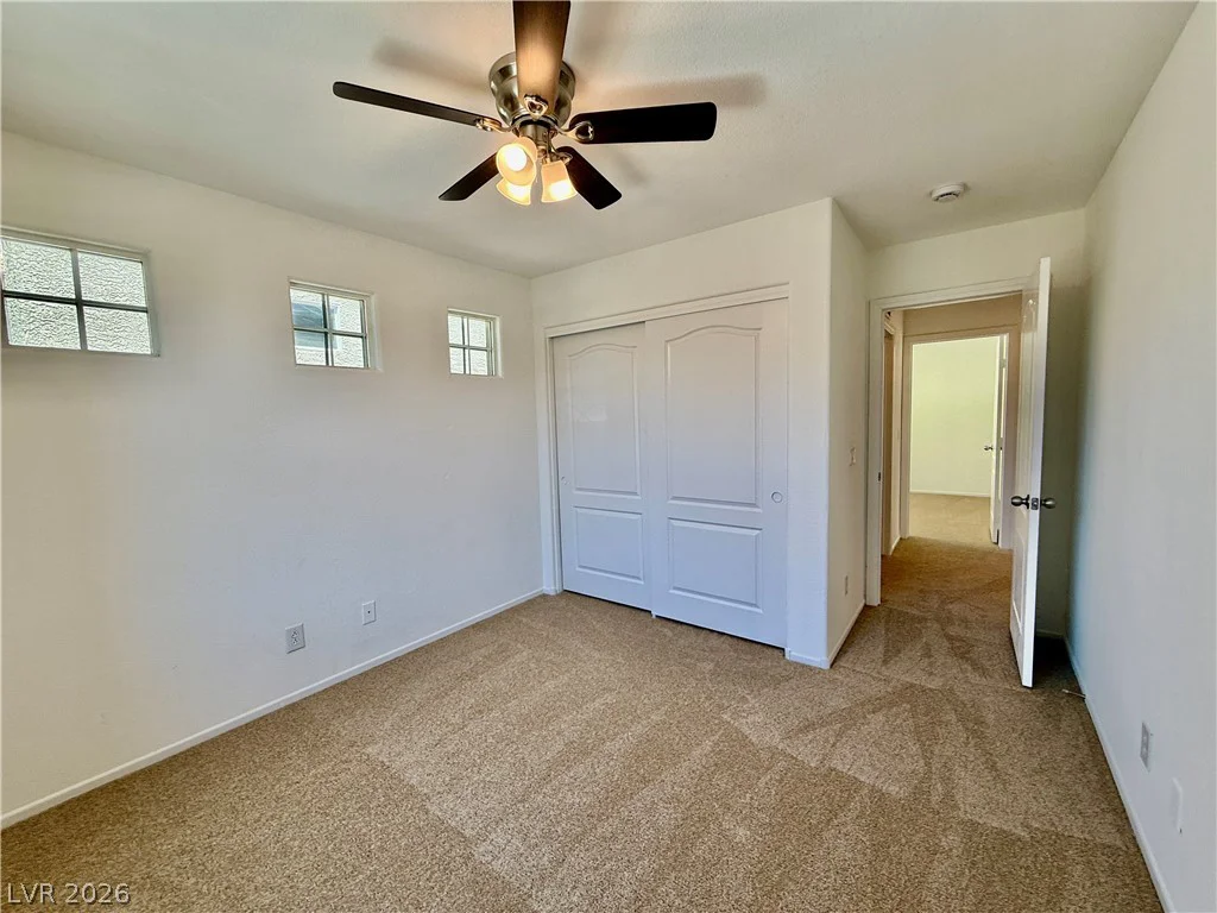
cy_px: 456
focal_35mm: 14
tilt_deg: -4.5
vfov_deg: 85.7
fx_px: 492
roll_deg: +1.4
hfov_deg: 102.1
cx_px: 608
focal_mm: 2.22
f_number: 2.2
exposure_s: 1/120
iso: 64
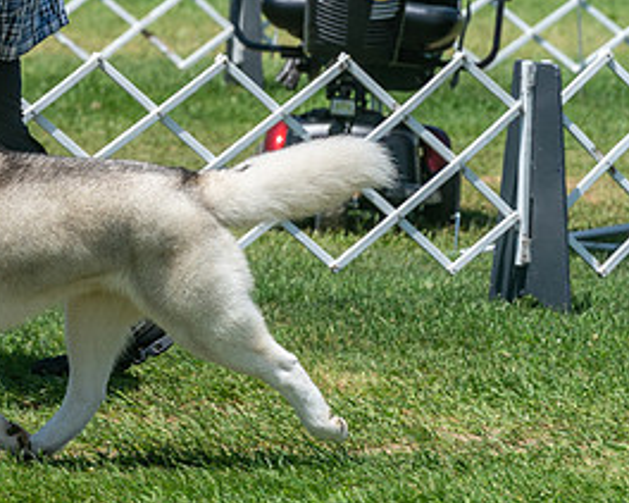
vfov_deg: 3.5
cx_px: -142
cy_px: 19
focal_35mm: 442
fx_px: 8225
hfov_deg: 4.4
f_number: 5.6
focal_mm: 162
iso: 125
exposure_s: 1/1000
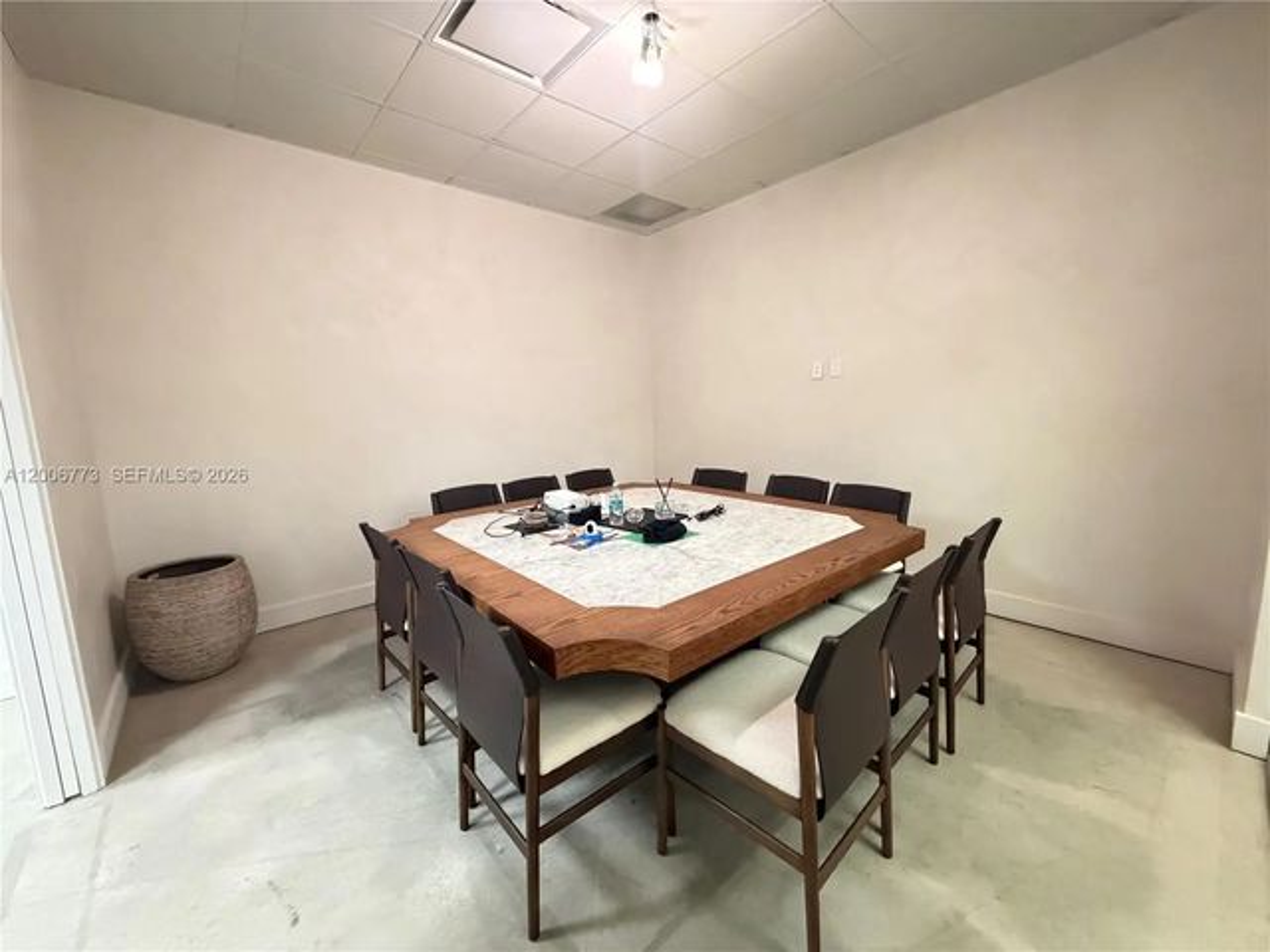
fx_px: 514
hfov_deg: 102.1
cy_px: 476
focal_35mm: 14
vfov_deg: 85.7
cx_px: 635
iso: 1000
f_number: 2.2
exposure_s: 1/60
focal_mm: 2.22
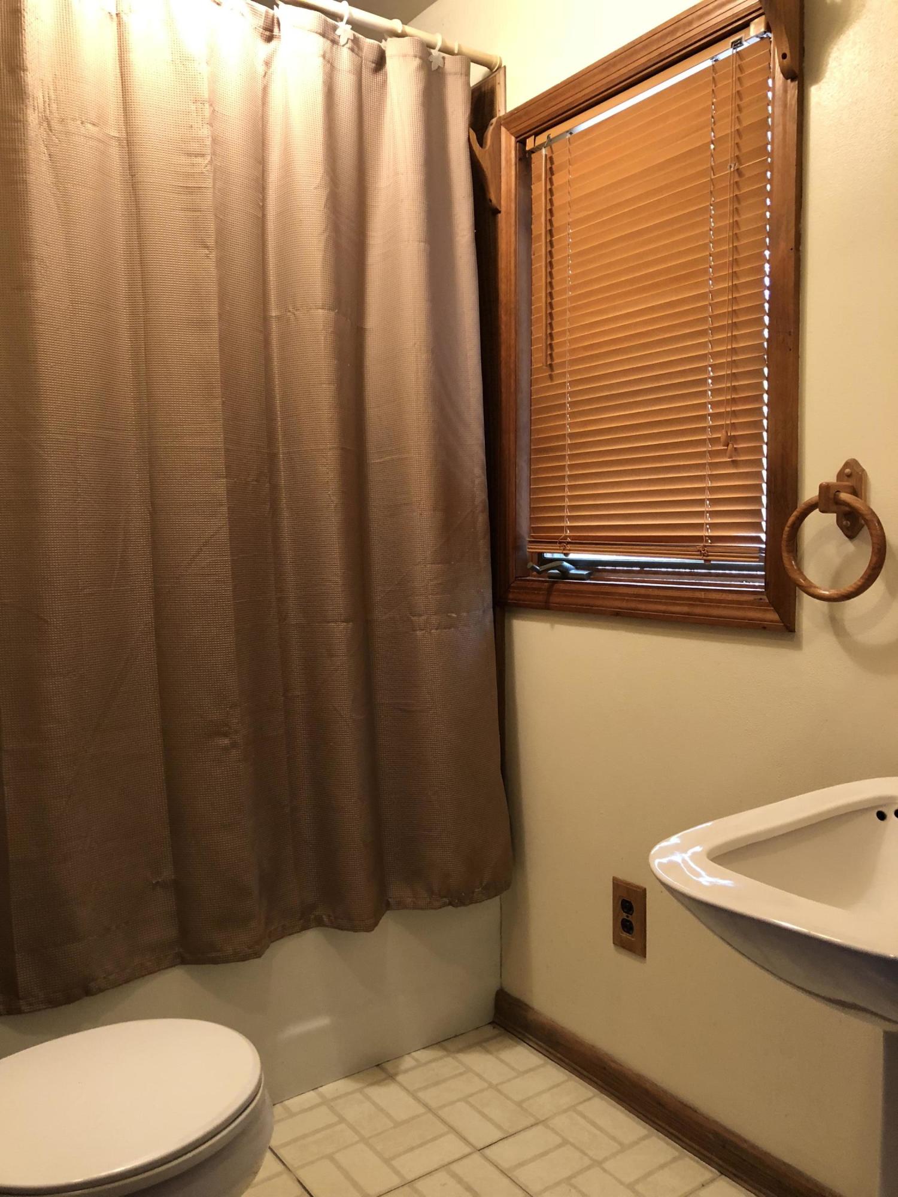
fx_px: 968
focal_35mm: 28
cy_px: 598
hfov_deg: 49.7
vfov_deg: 63.4
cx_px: 449
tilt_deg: -3.4
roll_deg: +0.3
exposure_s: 1/15
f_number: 1.8
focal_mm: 4
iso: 80
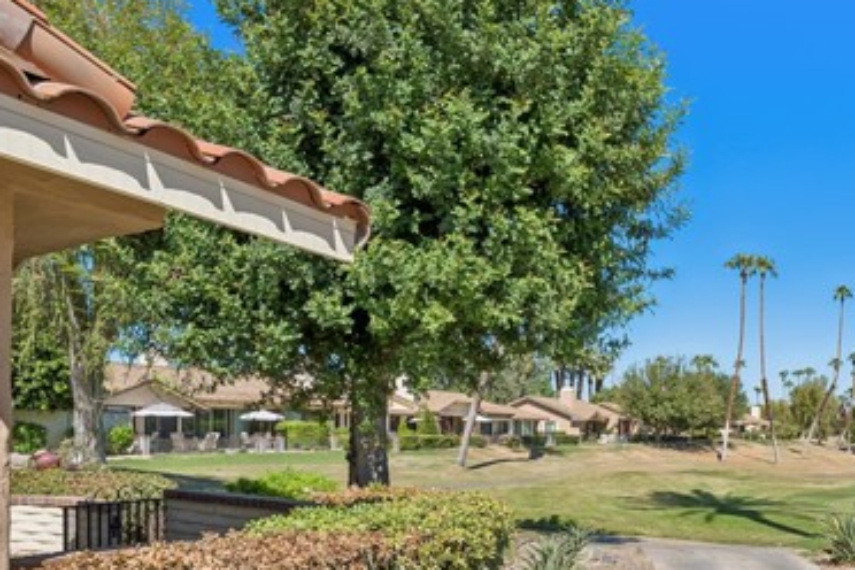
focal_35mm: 31
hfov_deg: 56.8
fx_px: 744
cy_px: 440
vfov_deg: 40.5
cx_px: 639
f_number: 8
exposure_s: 1/500
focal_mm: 18.2
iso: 125
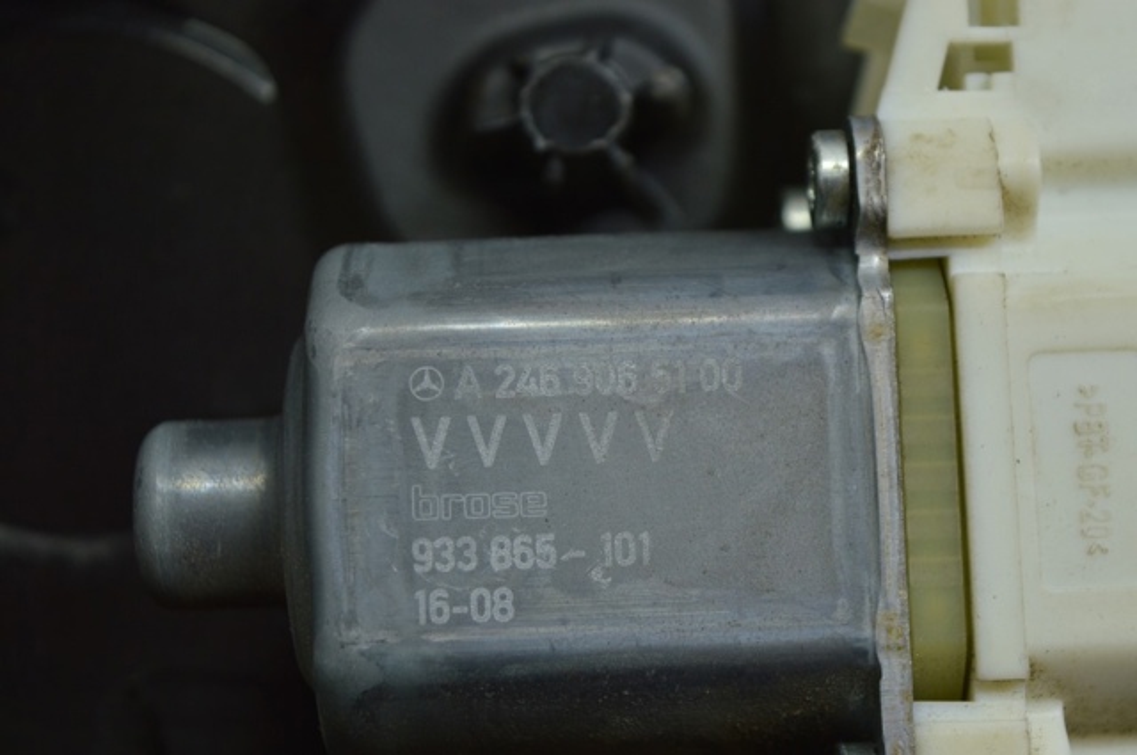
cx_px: 568
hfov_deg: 24.6
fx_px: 2602
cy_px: 378
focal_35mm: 82
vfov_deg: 16.5
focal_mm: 55
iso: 400
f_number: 5.6
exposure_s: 1/40
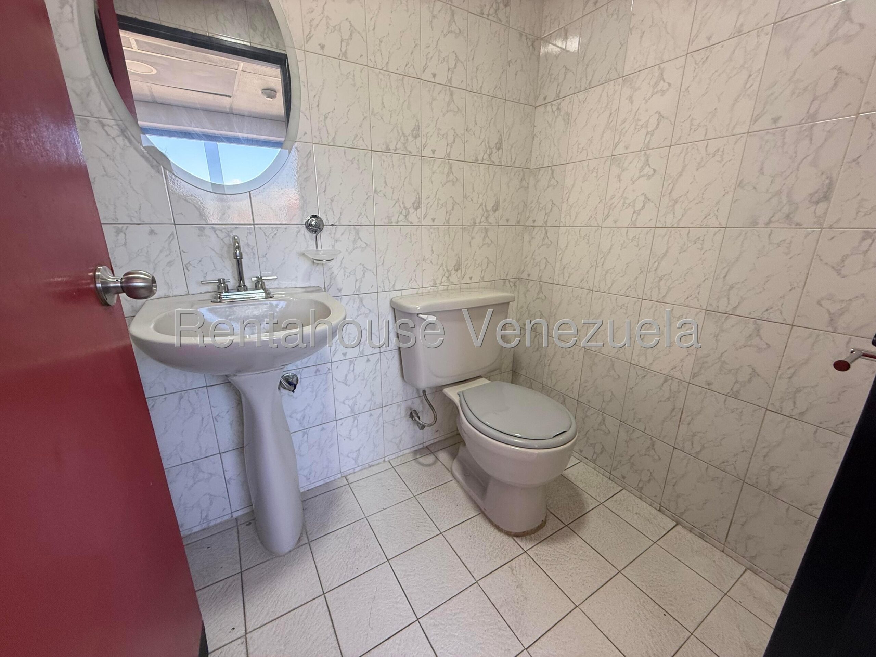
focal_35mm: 14
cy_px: 328
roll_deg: +0.4
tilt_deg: -16.3
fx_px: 354
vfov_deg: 85.7
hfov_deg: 102.1
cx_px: 438
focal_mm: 2.22
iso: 200
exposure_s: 1/99
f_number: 2.2
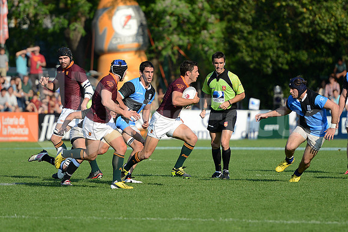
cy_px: 116
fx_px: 1885
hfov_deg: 10.5
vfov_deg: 7.0
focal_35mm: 195
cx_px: 174
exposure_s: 1/2000
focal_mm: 195
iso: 250
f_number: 2.8
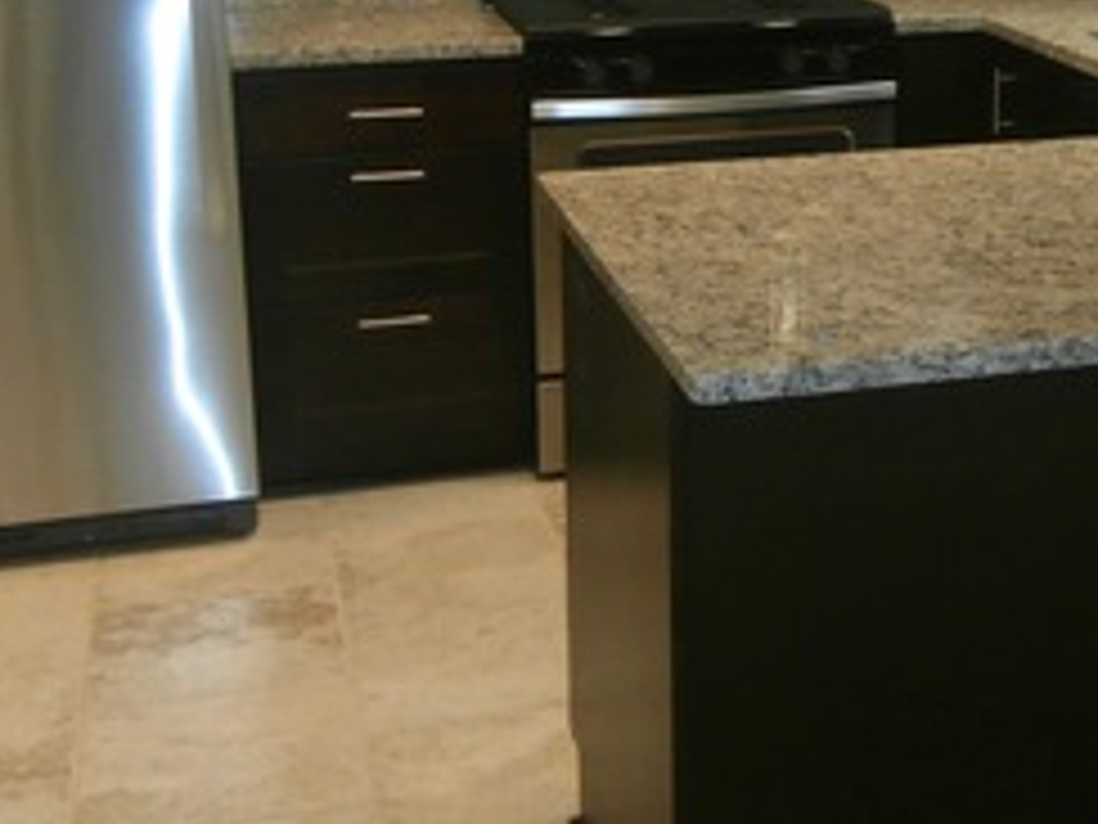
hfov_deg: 29.9
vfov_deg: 22.8
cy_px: 104
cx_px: 909
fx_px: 1998
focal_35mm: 63
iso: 200
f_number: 3
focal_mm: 4.2
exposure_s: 1/30
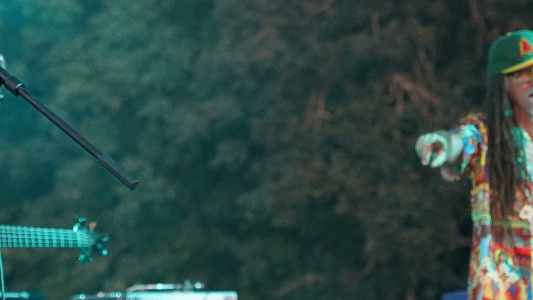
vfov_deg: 5.5
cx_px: 157
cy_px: 9
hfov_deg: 9.8
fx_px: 3095
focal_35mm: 219
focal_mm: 96
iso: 4000
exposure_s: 1/160
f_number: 4
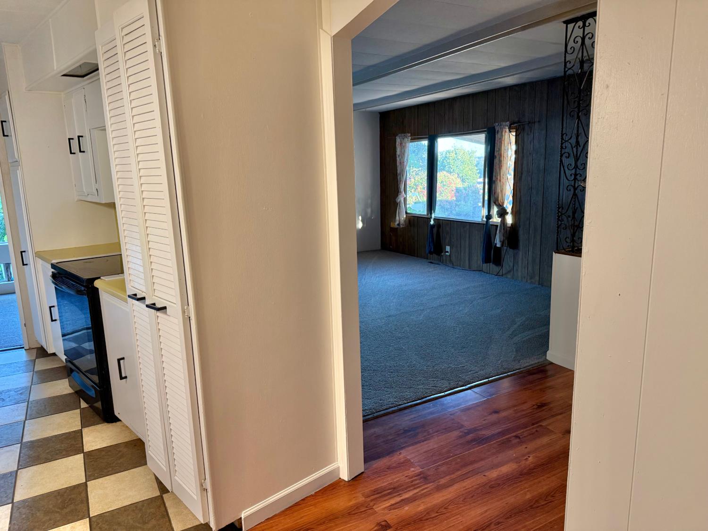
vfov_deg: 56.8
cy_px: 266
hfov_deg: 71.6
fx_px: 491
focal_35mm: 24
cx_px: 354
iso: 160
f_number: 1.78
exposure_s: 1/60
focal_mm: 6.76
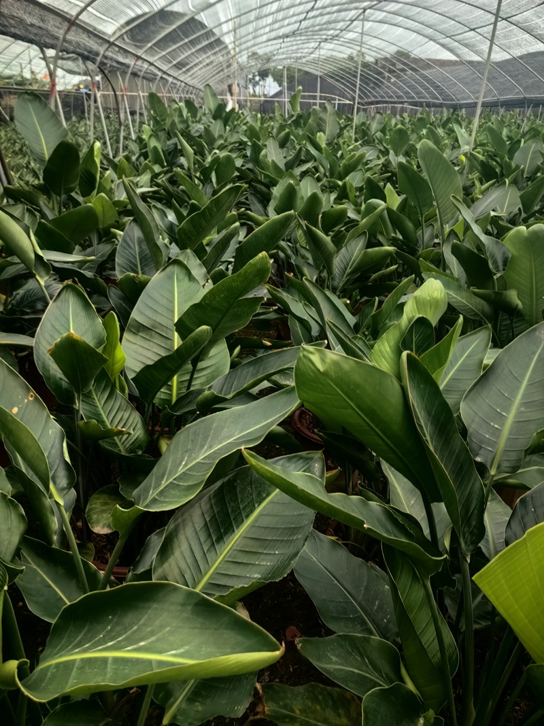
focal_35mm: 27
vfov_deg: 65.3
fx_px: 566
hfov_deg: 51.3
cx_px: 272
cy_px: 363
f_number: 2
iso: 80
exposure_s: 1/50.5
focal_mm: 5.75
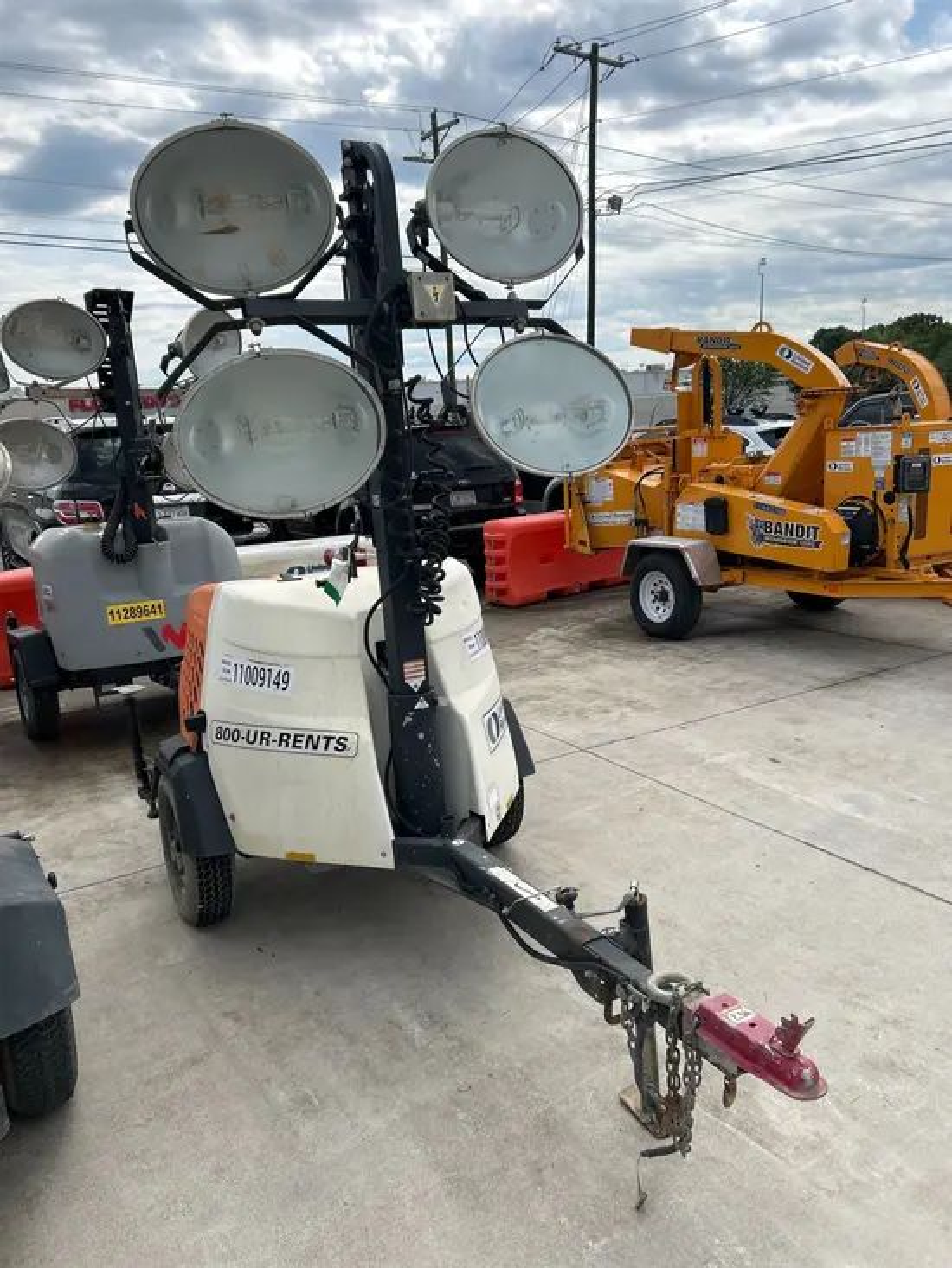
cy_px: 634
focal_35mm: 26
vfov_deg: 67.3
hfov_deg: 53.1
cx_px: 476
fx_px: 953
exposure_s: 1/4831
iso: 50
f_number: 1.5
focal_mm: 5.7
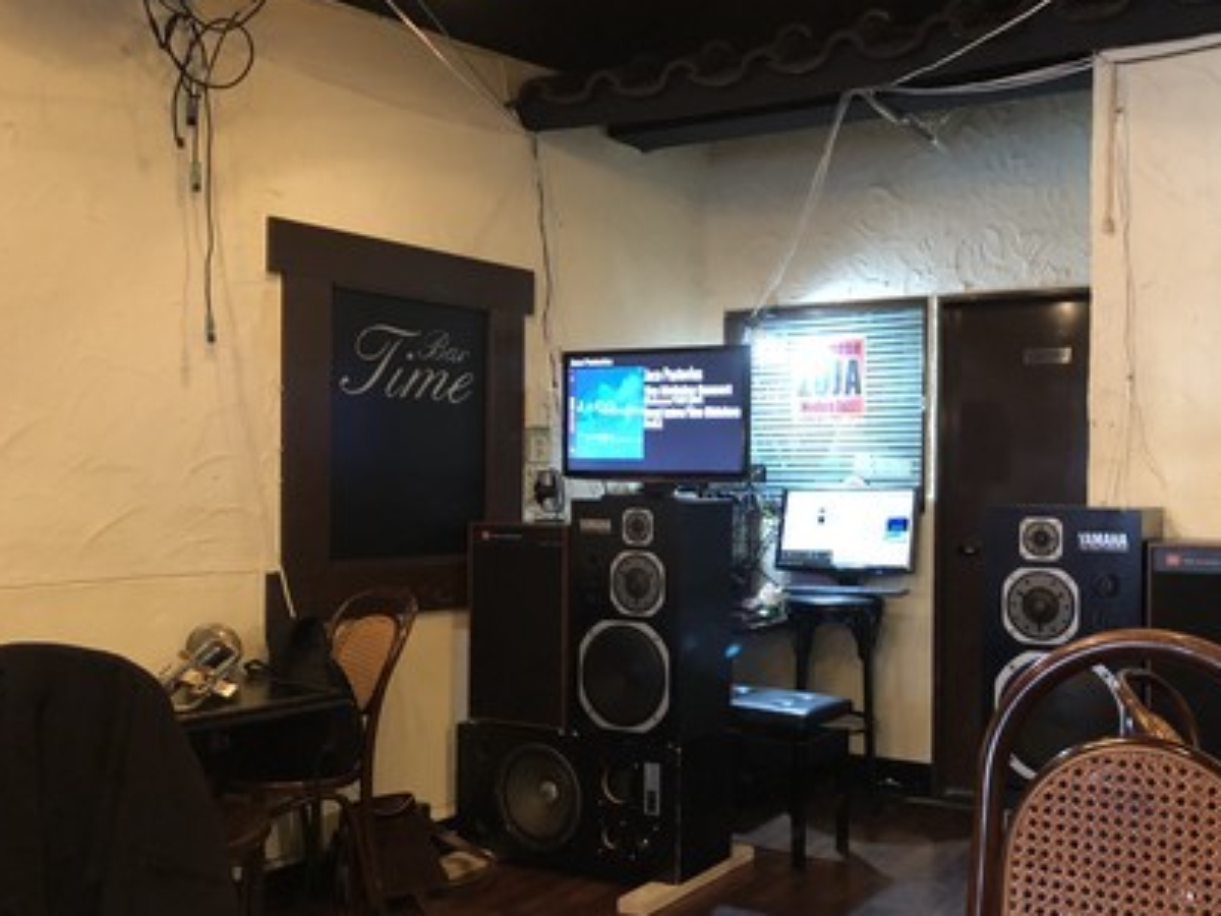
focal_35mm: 35
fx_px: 1235
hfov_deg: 52.2
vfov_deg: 40.7
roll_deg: -0.6
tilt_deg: -1.3
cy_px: 487
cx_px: 748
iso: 80
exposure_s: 1/6
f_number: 1.8
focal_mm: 4
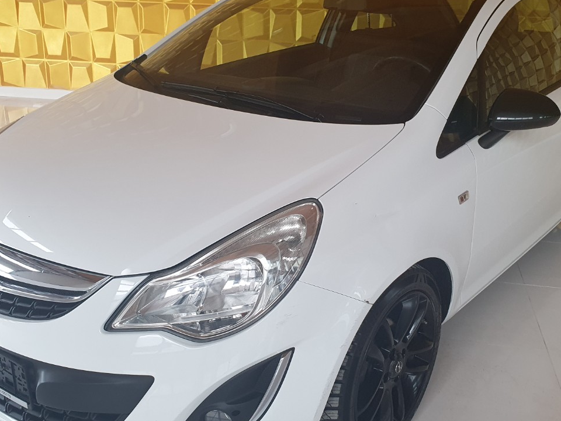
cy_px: 217
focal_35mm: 39
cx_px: 298
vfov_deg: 36.8
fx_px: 632
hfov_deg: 47.8
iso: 160
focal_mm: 4.32
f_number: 2.4
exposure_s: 1/100
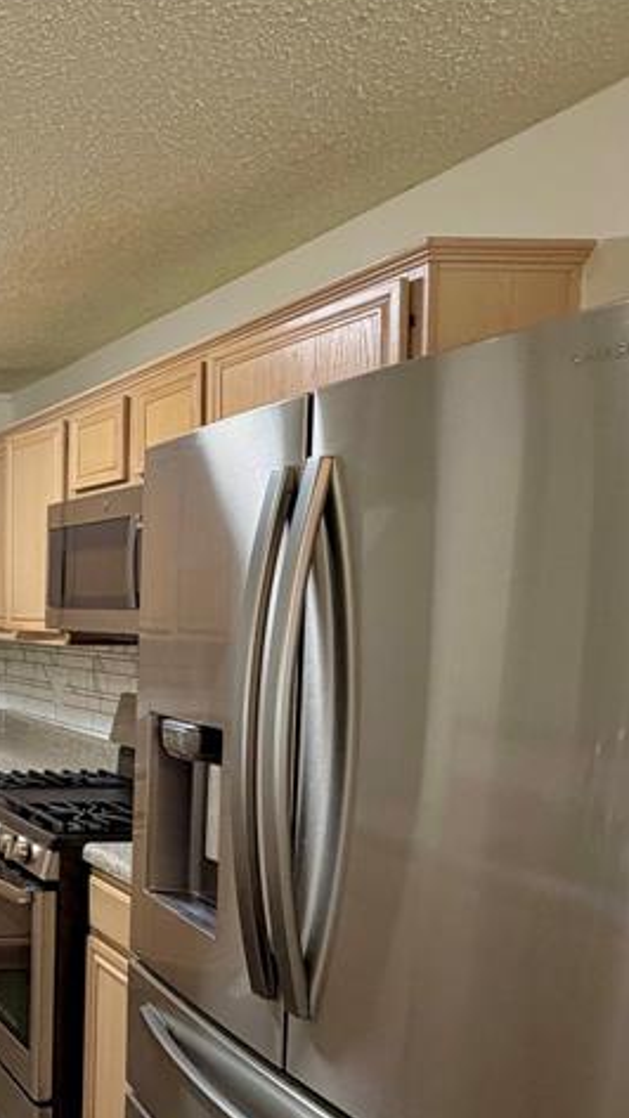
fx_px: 979
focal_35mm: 33
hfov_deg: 26.1
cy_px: 645
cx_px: -314
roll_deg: +0.3
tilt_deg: -3.7
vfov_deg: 59.2
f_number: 2.2
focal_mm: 2.22
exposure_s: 1/60
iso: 250
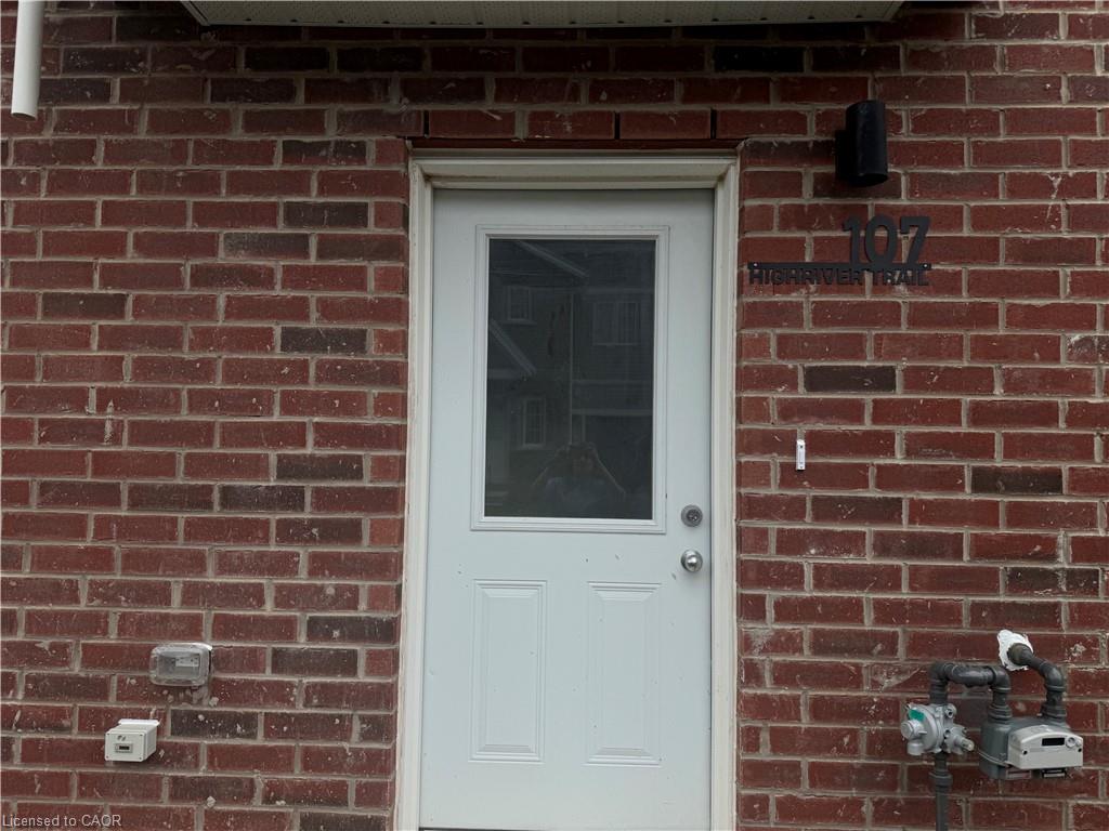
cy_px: 416
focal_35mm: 24
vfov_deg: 56.8
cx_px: 554
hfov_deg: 71.6
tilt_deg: +3.0
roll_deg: -0.9
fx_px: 769
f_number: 1.78
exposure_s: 1/9009
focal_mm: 6.76
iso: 80
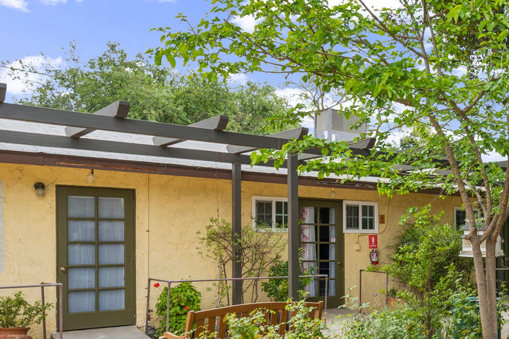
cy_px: 270
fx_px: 580
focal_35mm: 41
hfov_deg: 38.9
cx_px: 562
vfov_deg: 31.8
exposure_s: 1/50
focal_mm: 15
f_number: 11
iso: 100
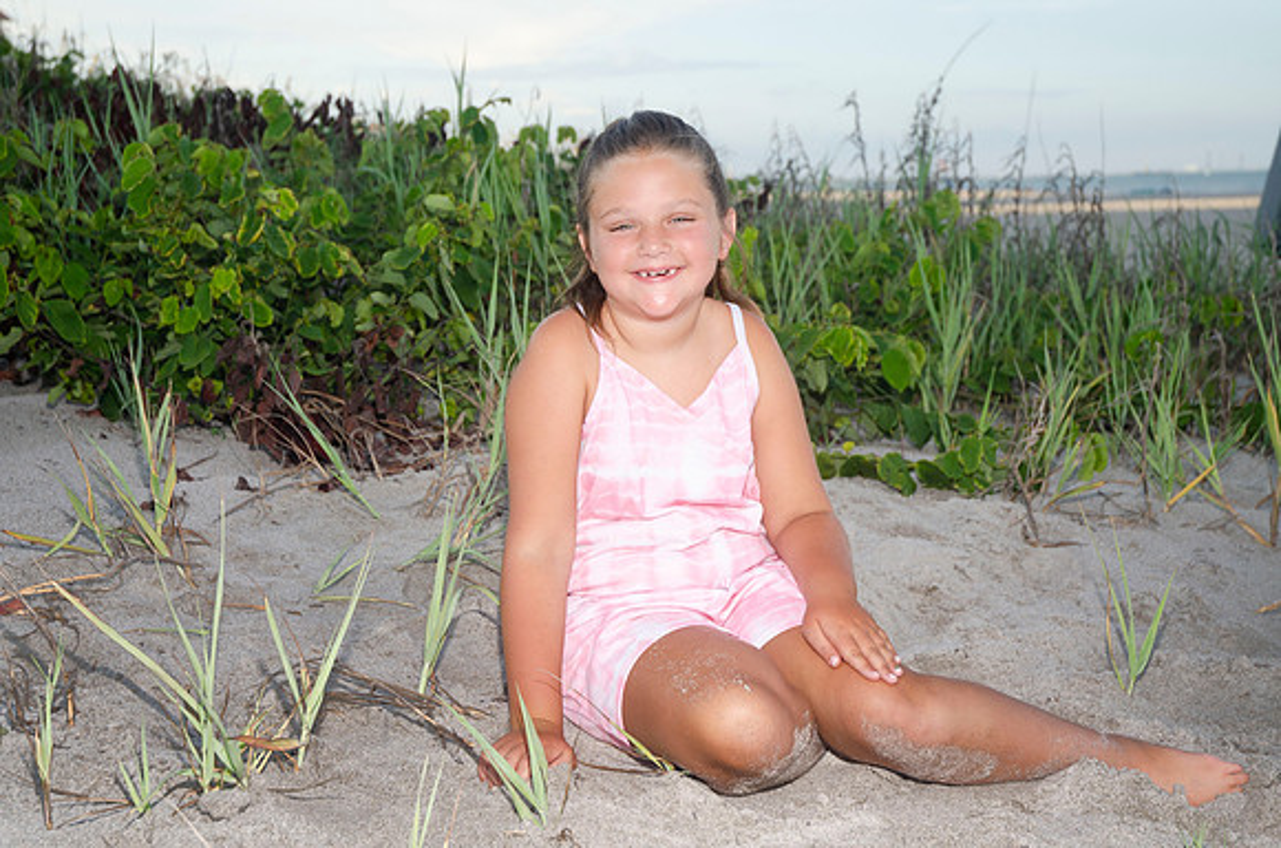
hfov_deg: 33.5
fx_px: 2130
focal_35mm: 60
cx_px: 640
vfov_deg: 22.5
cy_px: 424
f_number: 5.6
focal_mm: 40
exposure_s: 1/250
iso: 100
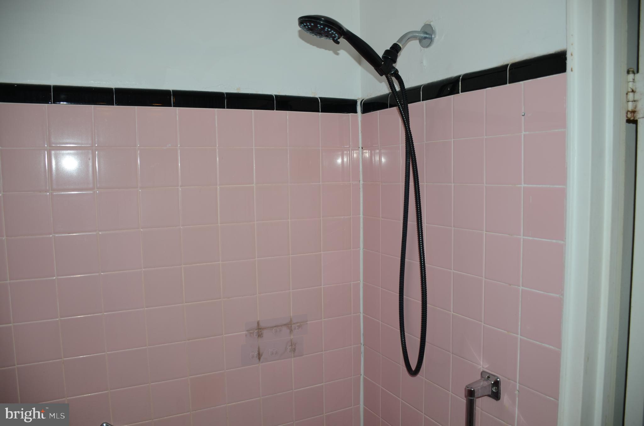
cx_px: 322
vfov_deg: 47.7
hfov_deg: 67.5
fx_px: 482
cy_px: 213
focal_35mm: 27
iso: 100
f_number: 3.5
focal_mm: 18
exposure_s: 1/200
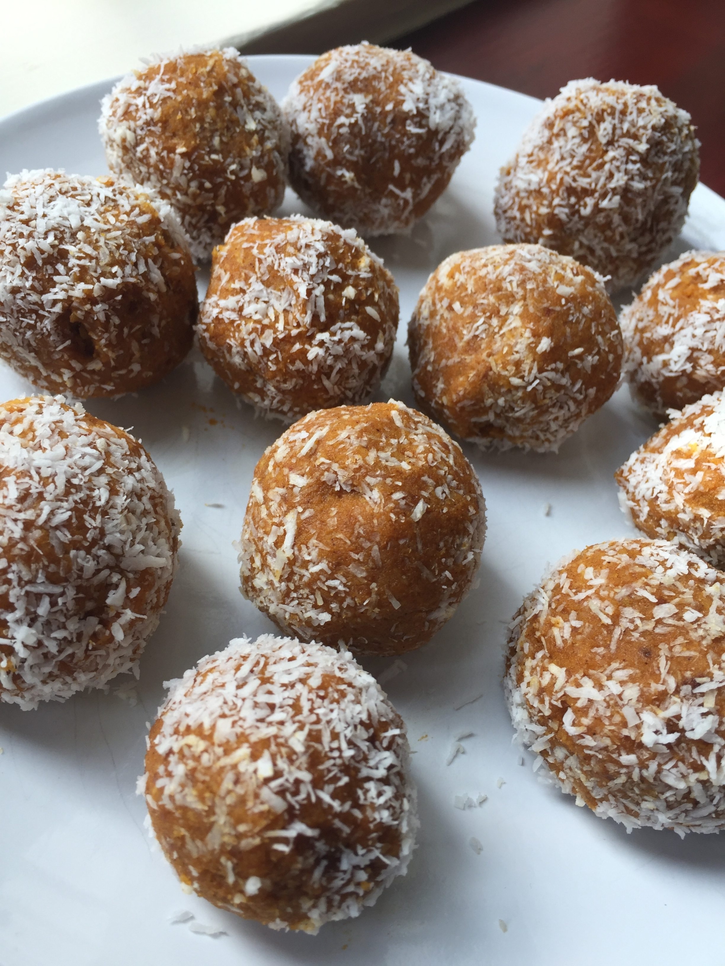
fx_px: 810
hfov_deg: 48.2
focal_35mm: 29
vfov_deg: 61.7
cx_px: 362
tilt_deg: -56.8
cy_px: 483
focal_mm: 4.15
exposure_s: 1/101
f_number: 2.2
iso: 32
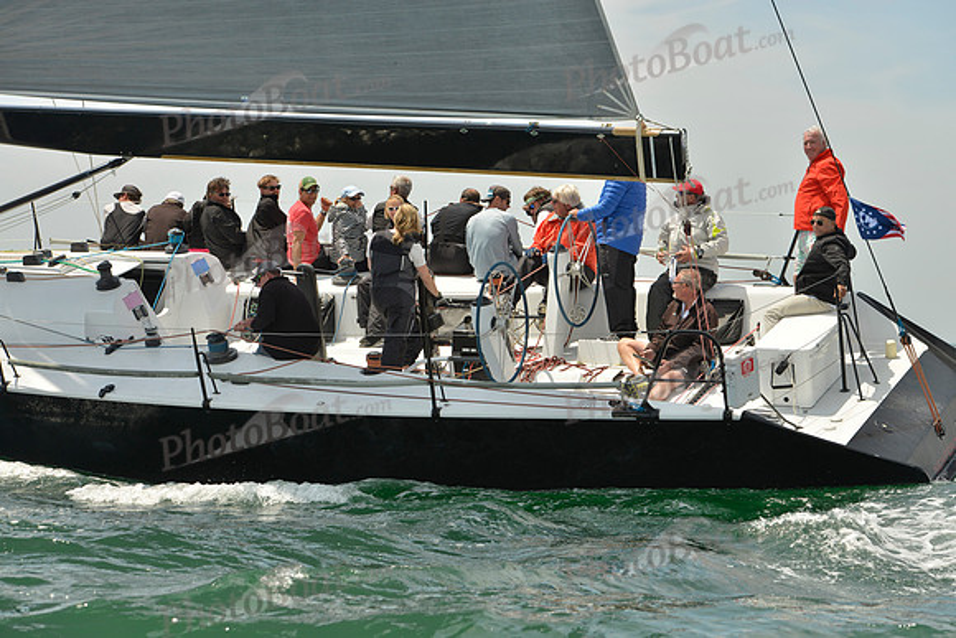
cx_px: 478
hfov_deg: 23.9
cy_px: 319
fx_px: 2258
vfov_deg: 16.1
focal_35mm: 85
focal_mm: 85
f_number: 7.1
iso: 280
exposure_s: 1/1250
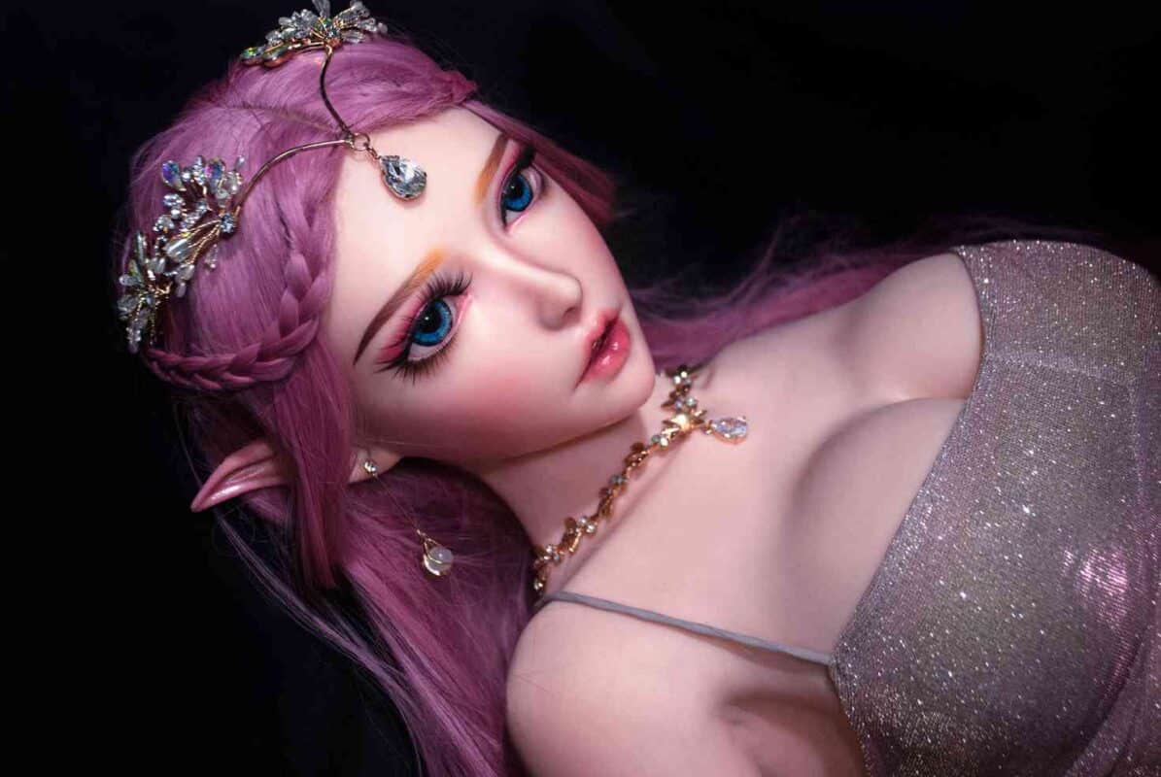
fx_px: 1937
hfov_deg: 33.4
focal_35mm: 60
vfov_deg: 22.7
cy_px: 388
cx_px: 580
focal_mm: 40
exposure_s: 1/50
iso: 500
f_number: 5
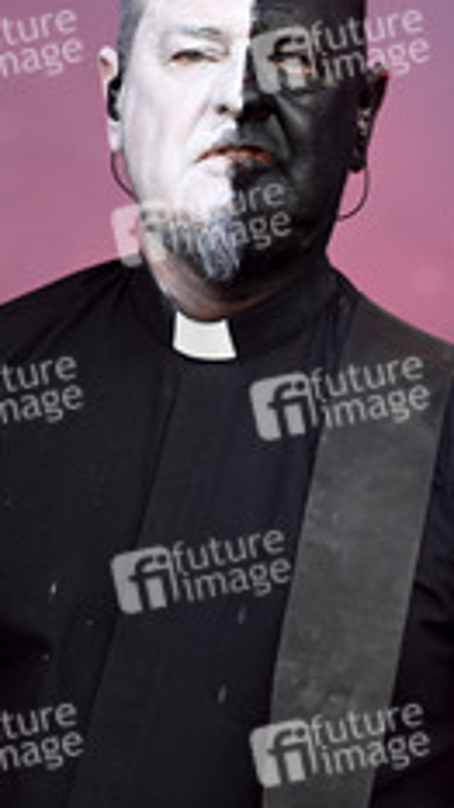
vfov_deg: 5.3
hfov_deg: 3.0
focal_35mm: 405
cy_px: 312
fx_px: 8671
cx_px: 248
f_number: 2.8
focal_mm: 200
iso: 320
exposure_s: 1/400
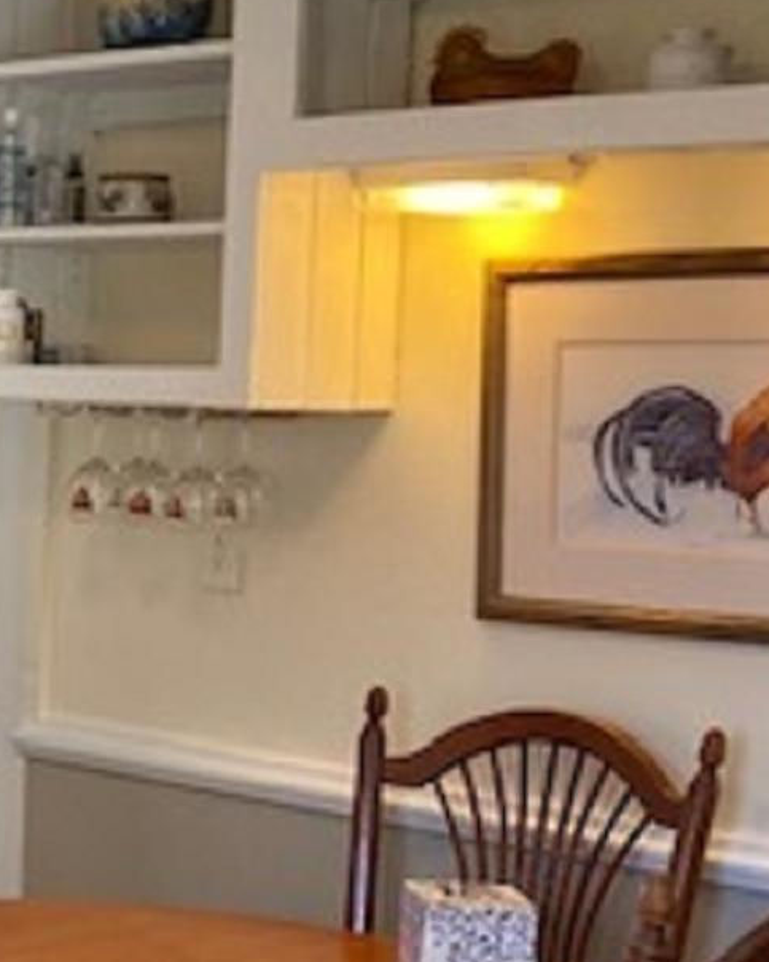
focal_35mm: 86
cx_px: -288
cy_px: 538
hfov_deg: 16.6
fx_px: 2447
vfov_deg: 22.2
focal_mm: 4.25
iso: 80
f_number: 1.8
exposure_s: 1/60
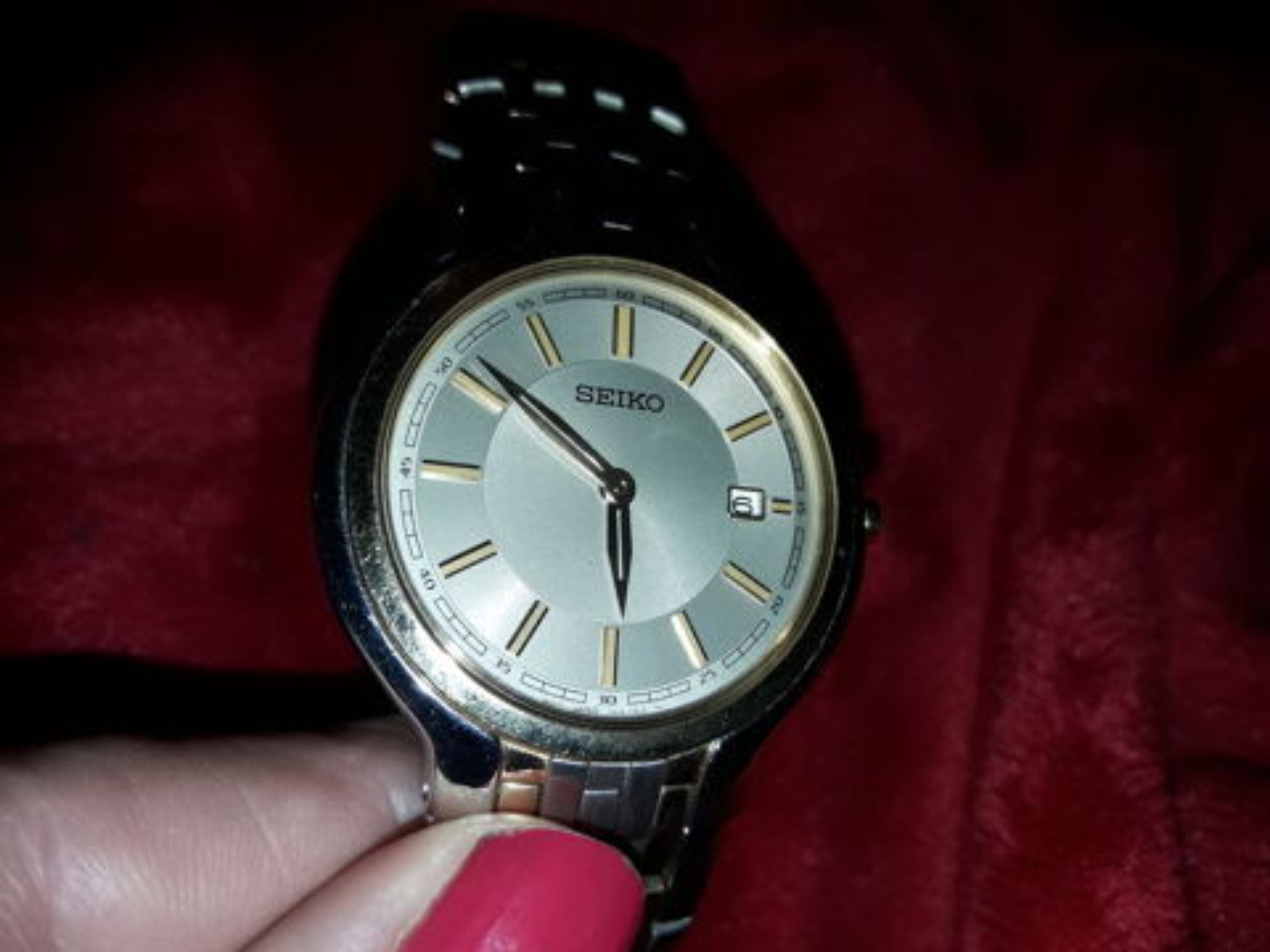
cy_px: 476
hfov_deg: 63.4
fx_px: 1027
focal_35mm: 28
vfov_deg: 49.7
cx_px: 635
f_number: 1.9
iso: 40
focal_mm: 3.7
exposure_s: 1/691
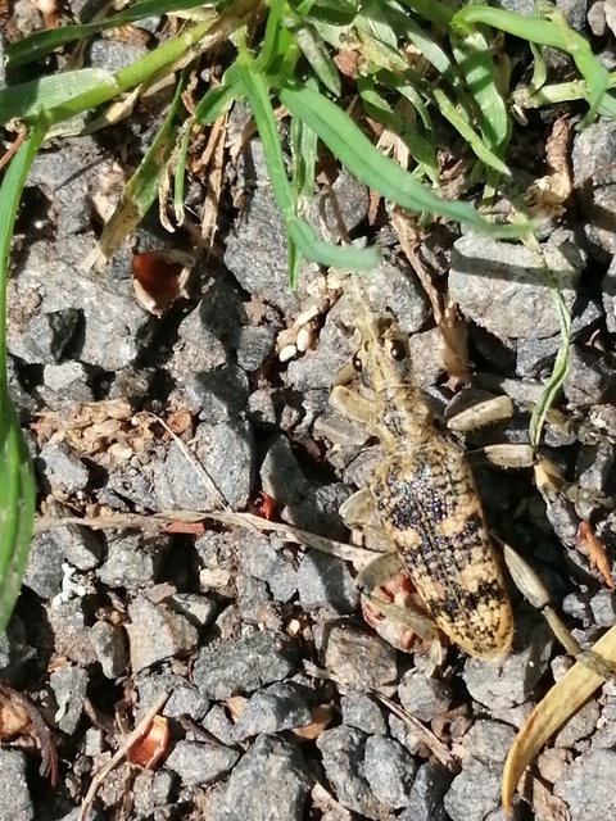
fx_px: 2468
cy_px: 410
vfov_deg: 18.9
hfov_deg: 14.2
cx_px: 308
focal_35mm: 104
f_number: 1.8
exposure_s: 1/264
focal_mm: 3.46
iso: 50
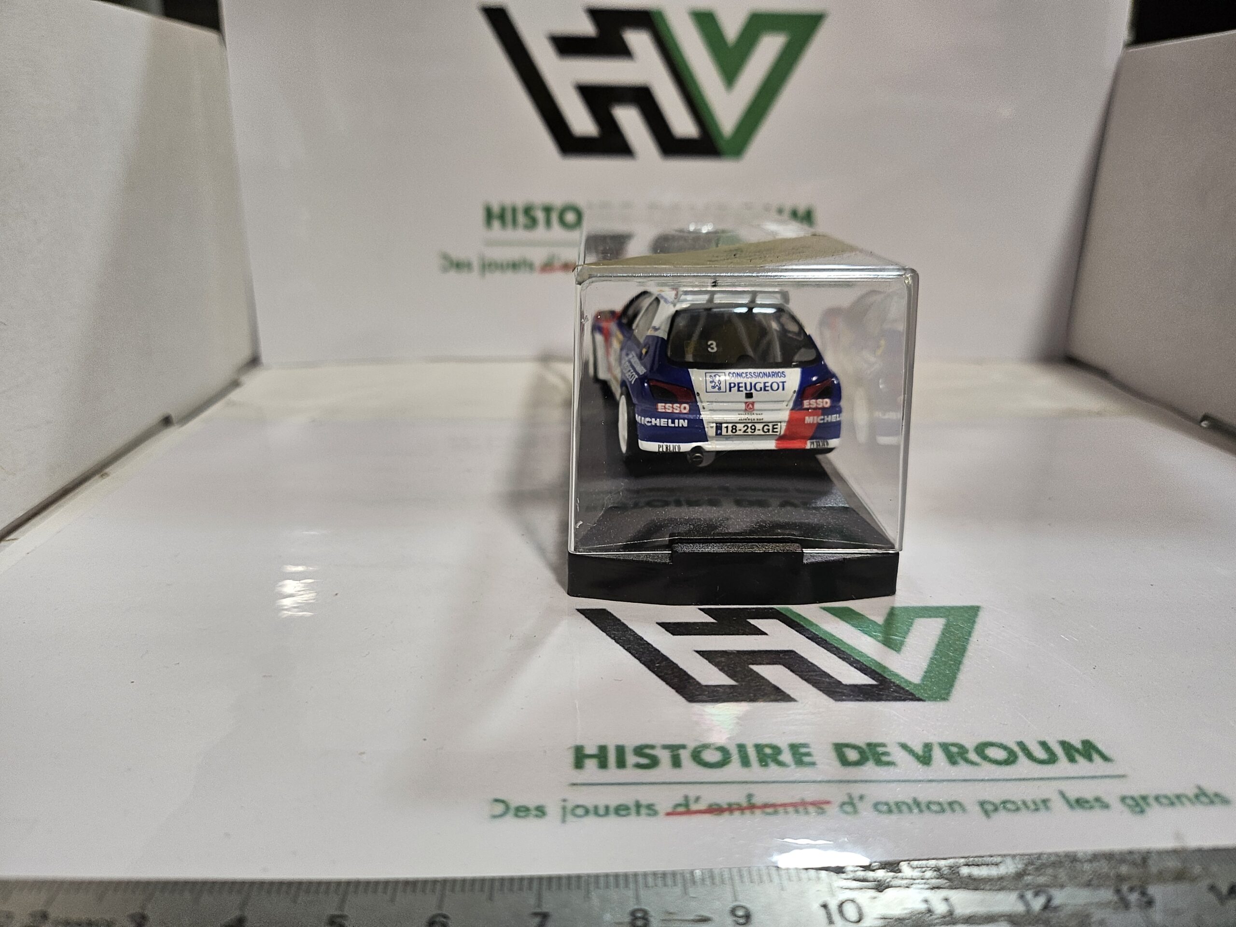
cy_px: 464
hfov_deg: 71.6
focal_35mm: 24
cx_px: 618
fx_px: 857
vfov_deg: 56.8
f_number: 1.8
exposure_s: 1/100
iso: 125
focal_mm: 5
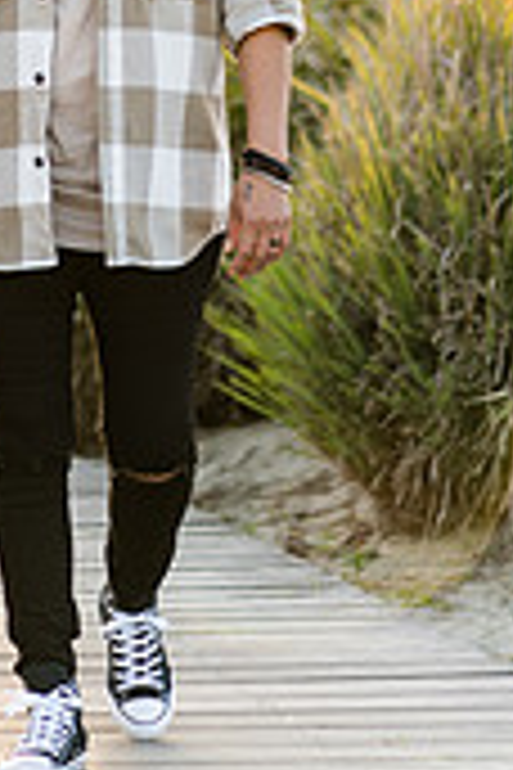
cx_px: -40
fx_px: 4788
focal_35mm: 224
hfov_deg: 6.1
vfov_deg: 9.1
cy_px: -99
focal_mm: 85
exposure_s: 1/800
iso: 100
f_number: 1.8
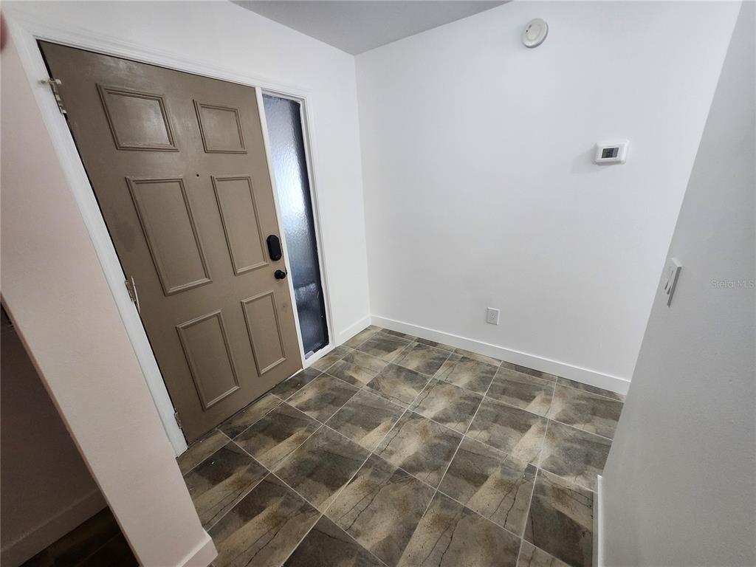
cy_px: 284
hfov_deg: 106.2
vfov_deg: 89.9
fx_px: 284
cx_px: 378
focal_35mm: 13
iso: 250
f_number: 2.2
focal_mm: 1.74
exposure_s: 1/60
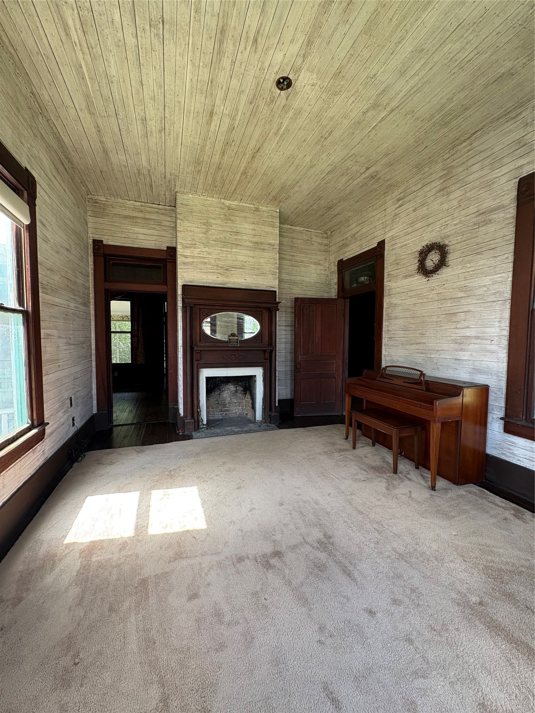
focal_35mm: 14
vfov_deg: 102.1
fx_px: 288
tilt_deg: -2.7
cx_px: 268
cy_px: 356
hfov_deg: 85.7
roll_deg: -0.9
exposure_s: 1/99
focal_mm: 2.22
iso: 125
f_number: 2.2
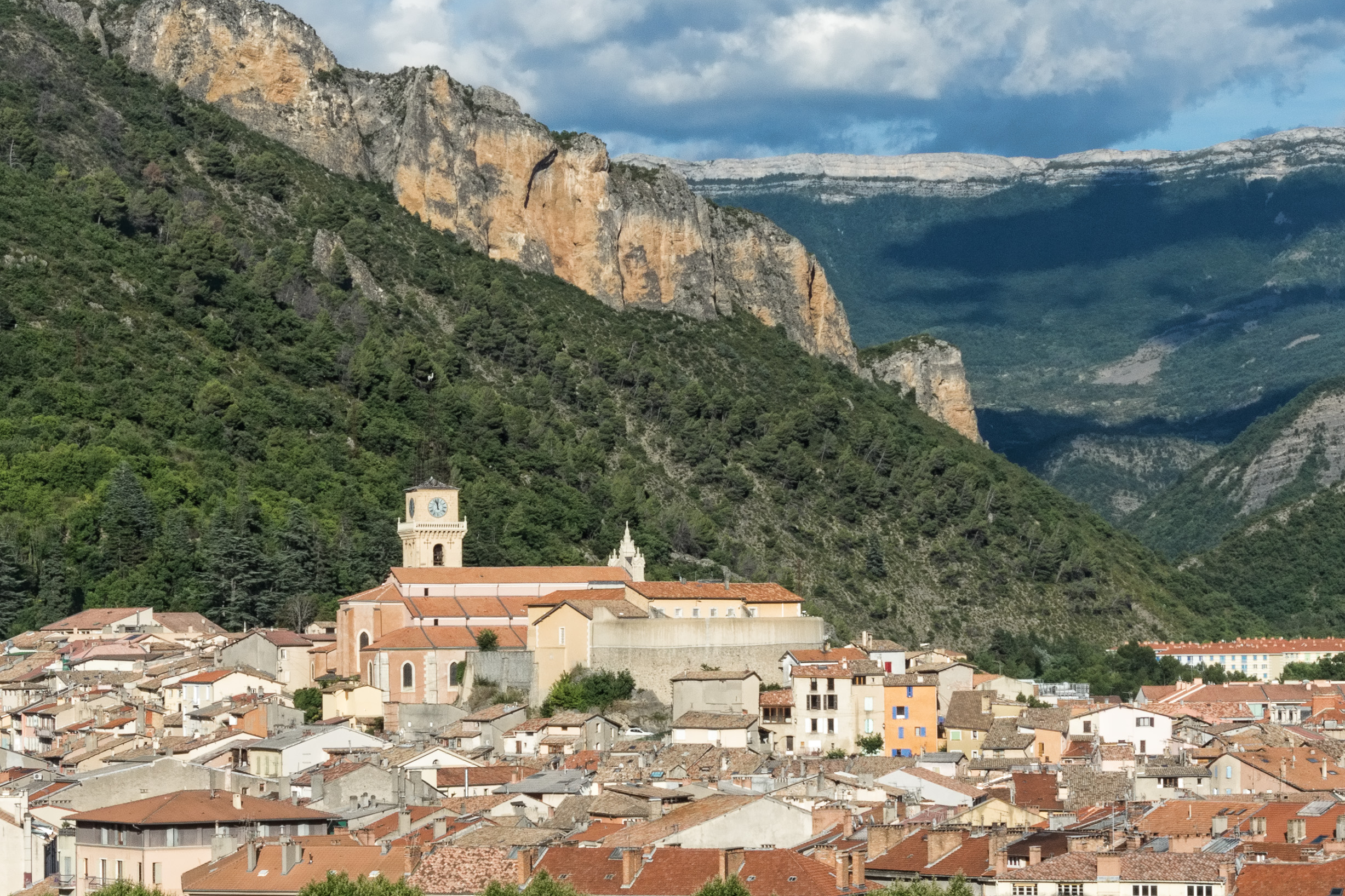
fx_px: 4109
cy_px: 500
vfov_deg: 12.4
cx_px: 710
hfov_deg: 18.6
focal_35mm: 110
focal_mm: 30
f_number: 8
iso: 100
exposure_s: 1/500
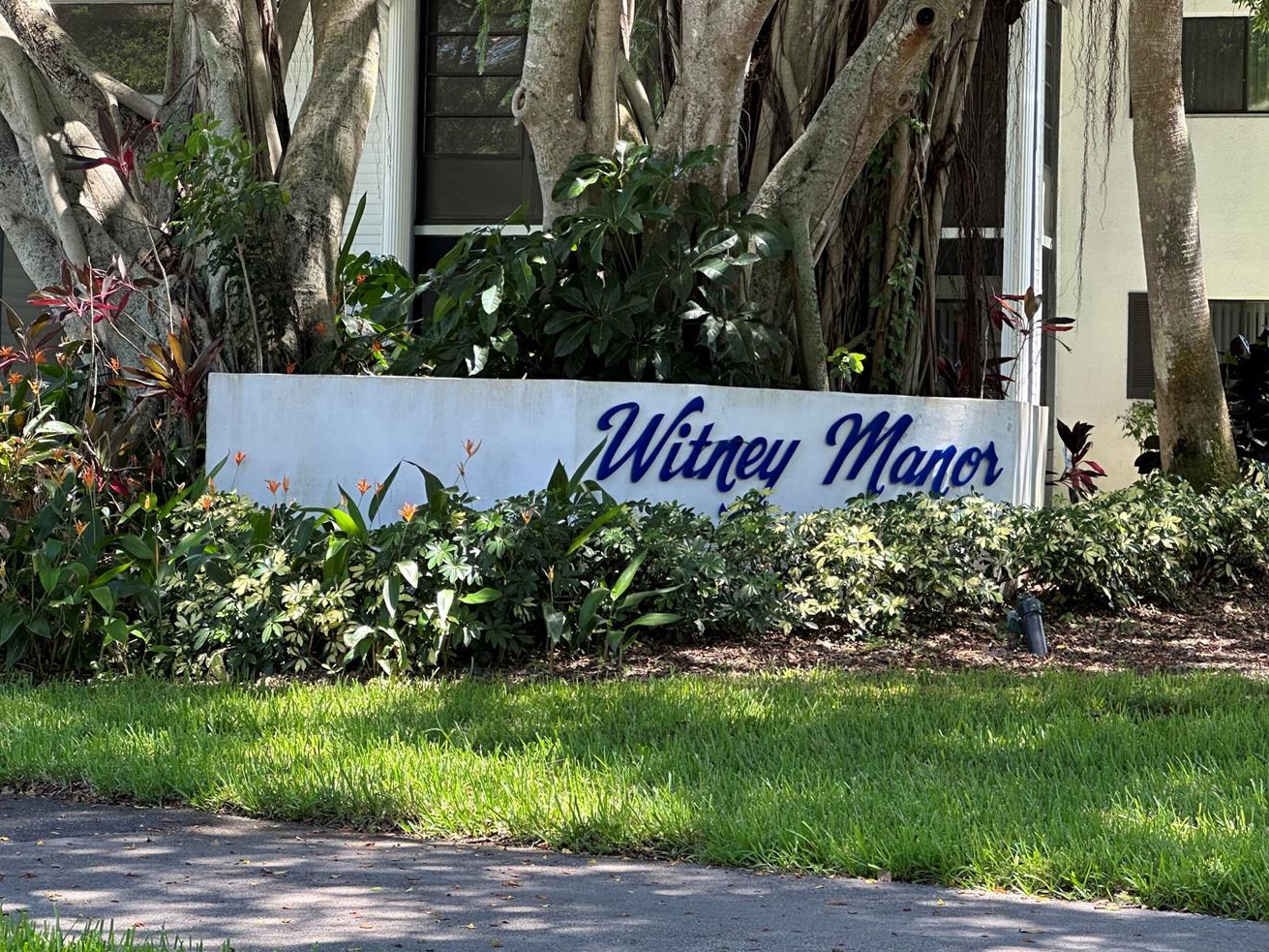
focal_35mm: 94
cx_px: 755
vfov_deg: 15.7
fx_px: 3446
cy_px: 381
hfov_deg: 20.8
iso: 64
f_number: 2.8
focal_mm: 9
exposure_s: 1/99
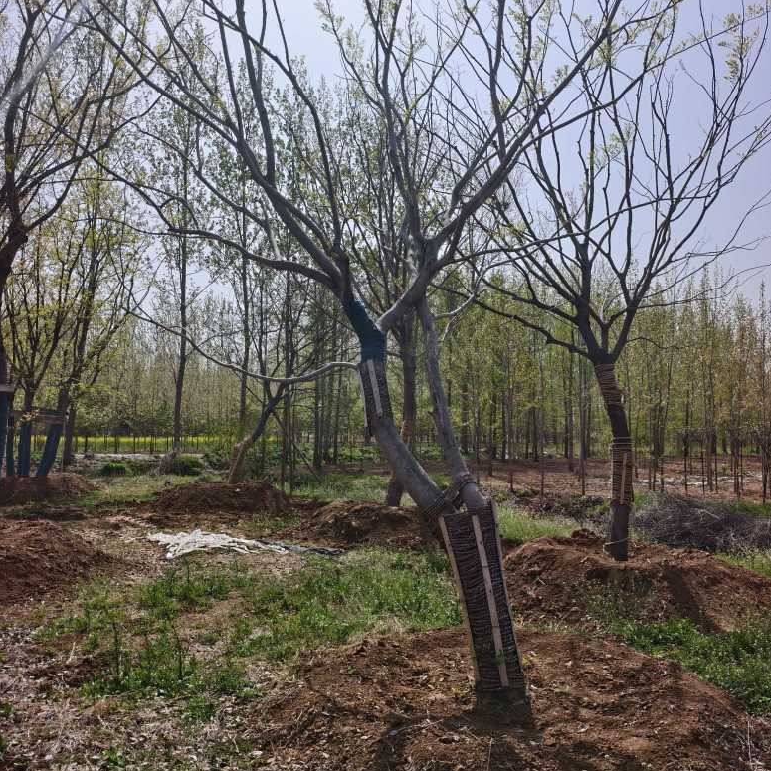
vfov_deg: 57.3
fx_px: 706
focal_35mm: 28
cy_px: 385
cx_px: 380
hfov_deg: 57.3
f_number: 1.57
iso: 72
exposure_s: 1/10000
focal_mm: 5.6
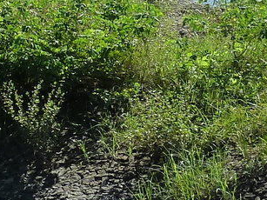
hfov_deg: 7.2
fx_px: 2089
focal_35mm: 271
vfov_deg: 5.5
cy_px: -23
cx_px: -163
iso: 125
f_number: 3.8
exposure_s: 1/500
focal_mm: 8.5
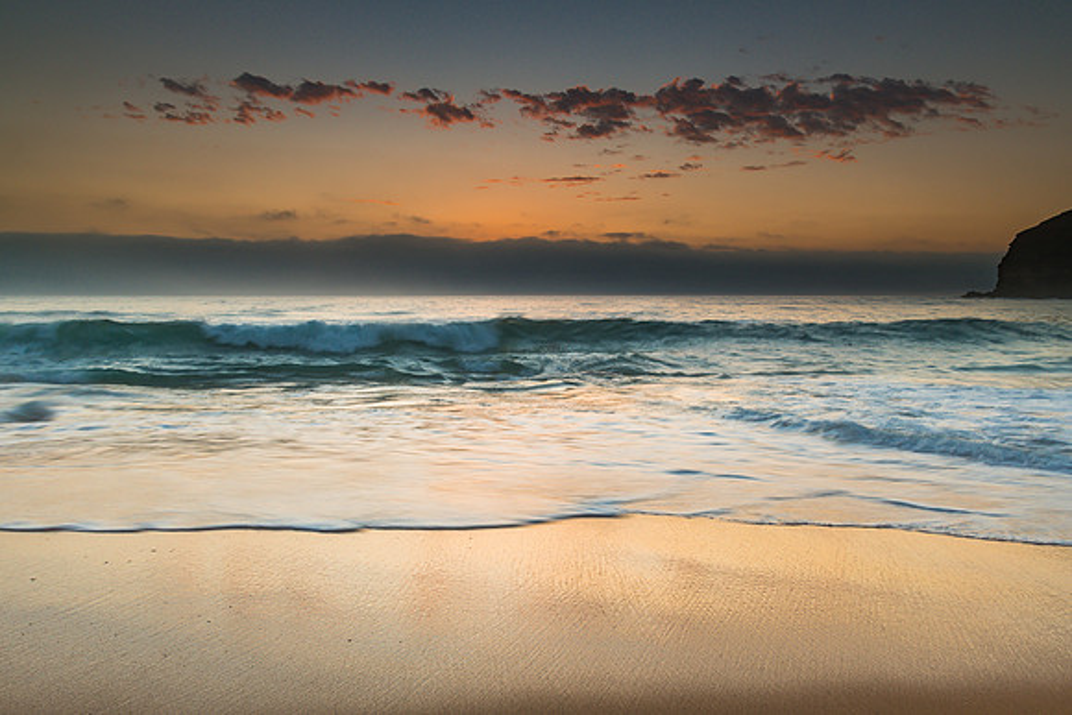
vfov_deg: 52.5
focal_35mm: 24
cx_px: 536
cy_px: 358
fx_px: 725
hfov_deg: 73.0
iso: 200
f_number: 10
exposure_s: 1/6
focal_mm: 16
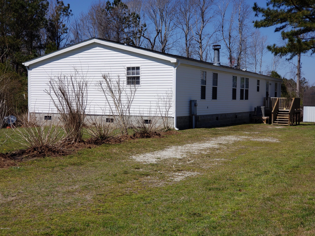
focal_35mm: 52
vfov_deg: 28.0
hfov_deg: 36.8
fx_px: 473
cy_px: 118
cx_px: 158
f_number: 2.4
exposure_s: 1/1461
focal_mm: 6
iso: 32
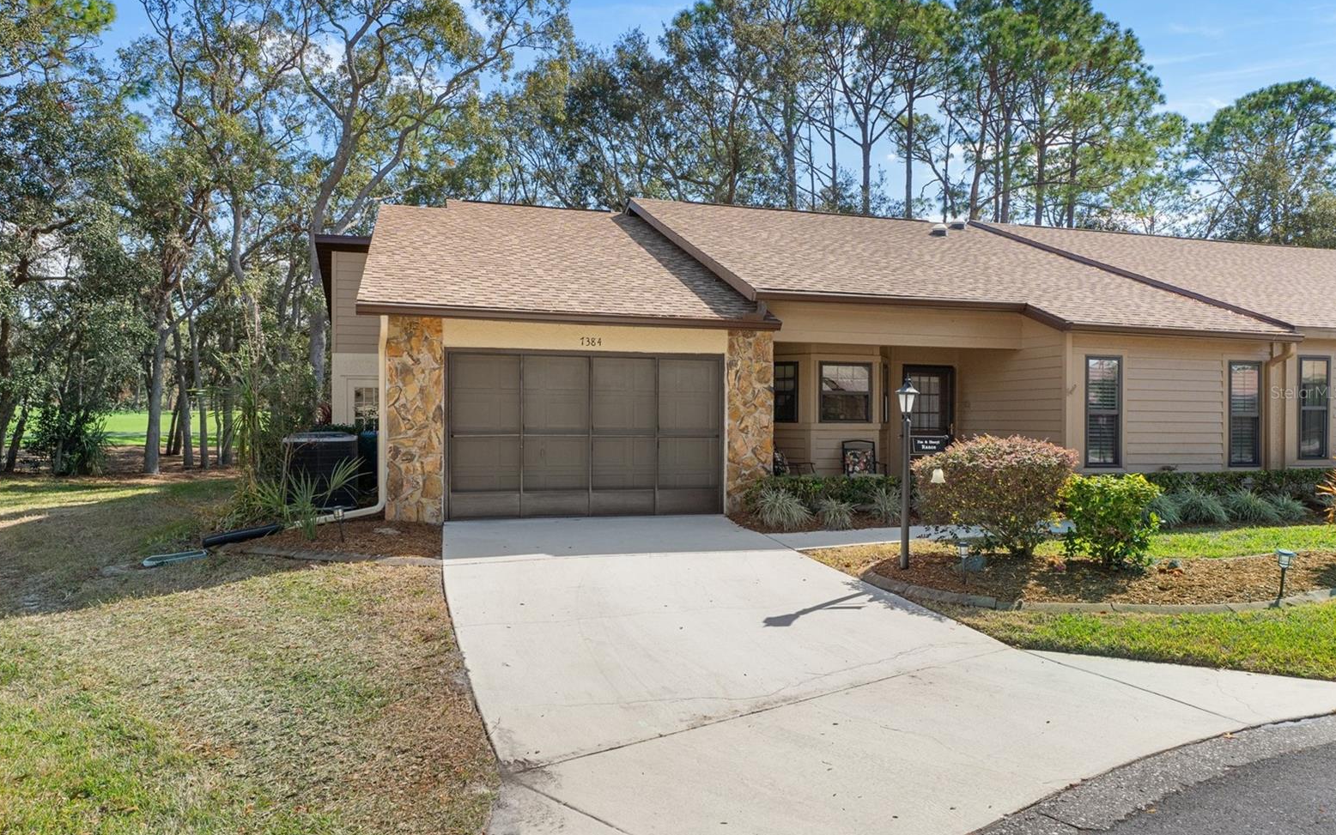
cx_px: 660
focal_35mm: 22
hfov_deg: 79.6
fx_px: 801
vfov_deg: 55.0
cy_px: 392
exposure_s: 1/200
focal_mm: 14
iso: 320
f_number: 8
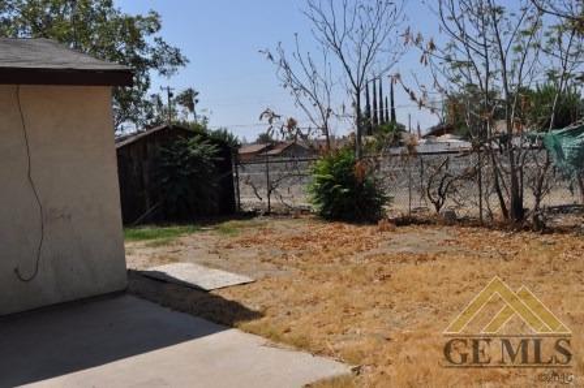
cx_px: 292
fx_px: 584
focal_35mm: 36
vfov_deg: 36.8
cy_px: 194
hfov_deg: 53.2
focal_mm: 24
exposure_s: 1/400
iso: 200
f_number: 10
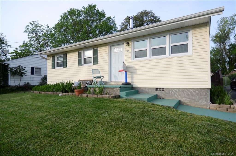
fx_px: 118
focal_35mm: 18
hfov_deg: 90.2
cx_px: 118
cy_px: 78
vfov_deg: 67.1
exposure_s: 1/1000
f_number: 2.8
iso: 200
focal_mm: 12
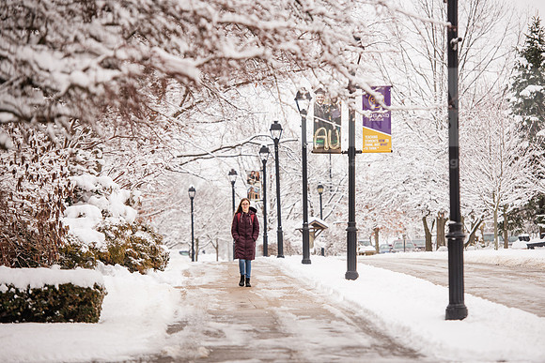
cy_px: 182
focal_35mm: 145
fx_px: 2196
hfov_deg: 14.2
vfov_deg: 9.5
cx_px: 272
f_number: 3.5
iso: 160
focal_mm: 145
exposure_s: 1/400
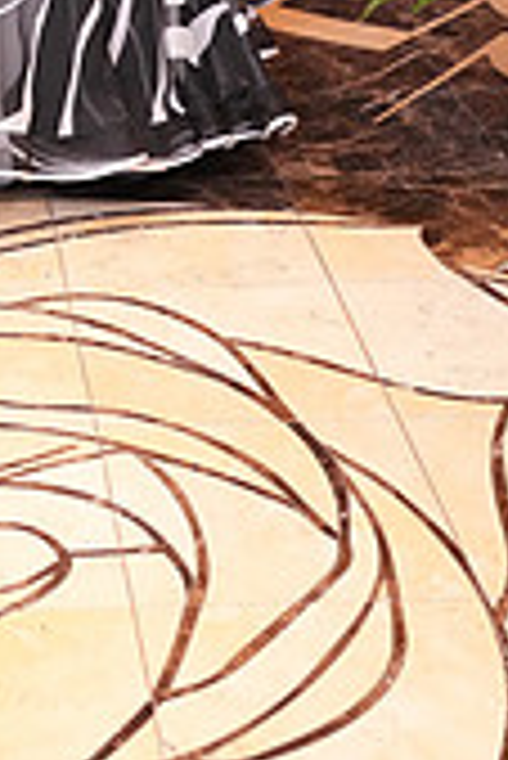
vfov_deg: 17.8
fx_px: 2028
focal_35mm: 96
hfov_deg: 13.7
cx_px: -151
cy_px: -540
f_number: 4.5
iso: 6400
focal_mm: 28
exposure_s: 1/200
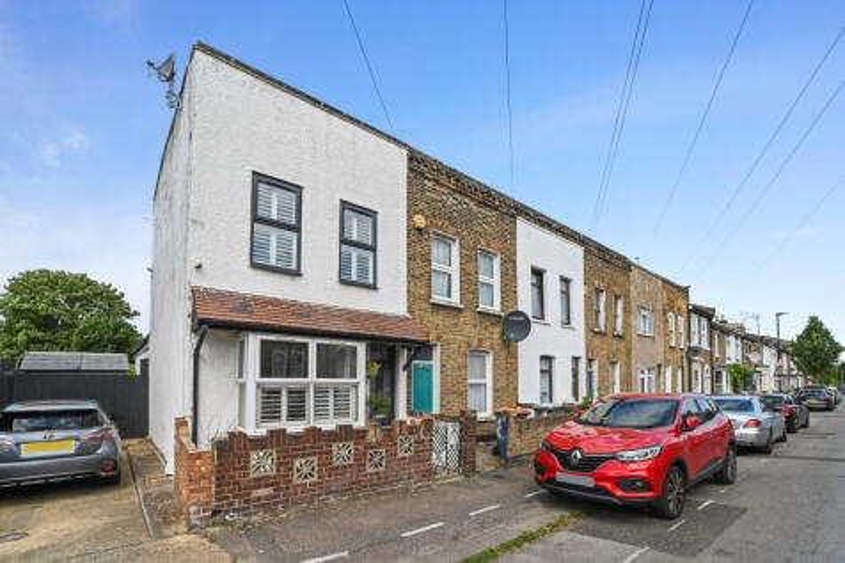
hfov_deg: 104.3
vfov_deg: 81.2
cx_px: 422
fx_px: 328
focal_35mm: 14
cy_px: 282
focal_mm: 14
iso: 640
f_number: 8
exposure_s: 1/1250
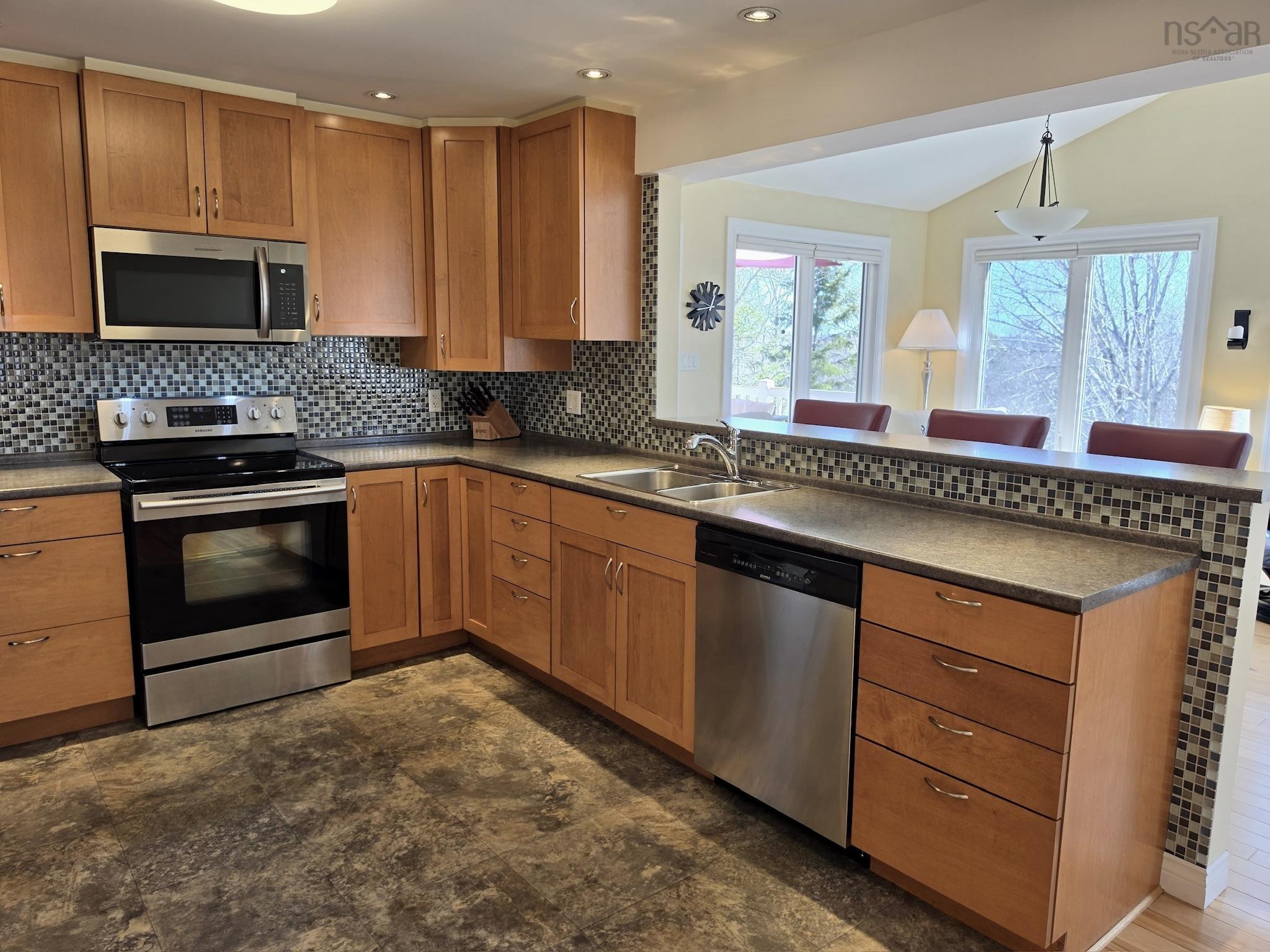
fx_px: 844
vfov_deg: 58.9
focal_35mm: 23
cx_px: 635
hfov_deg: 73.9
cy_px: 476
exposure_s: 1/120
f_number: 1.4
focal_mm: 6.5
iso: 32
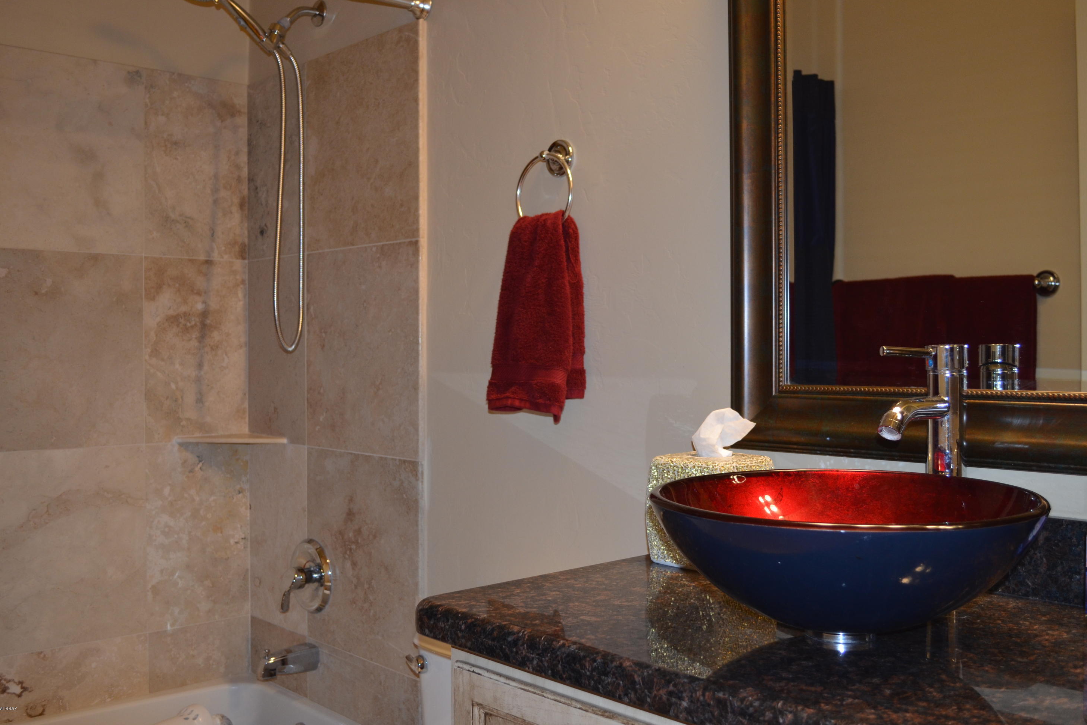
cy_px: 361
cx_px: 541
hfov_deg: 51.9
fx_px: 1117
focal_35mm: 37
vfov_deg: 35.9
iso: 400
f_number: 4
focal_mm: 24
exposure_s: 1/60
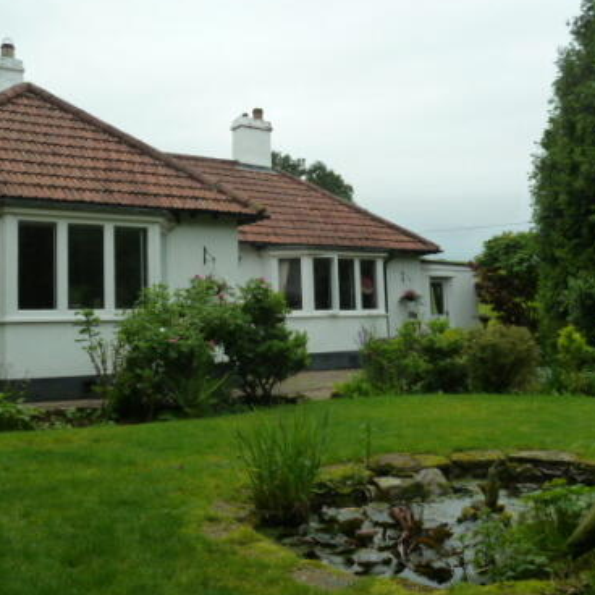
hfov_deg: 47.1
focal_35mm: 35
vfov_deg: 47.1
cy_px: 266
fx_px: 681
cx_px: 261
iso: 125
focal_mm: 4.1
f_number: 3.5
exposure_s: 1/125
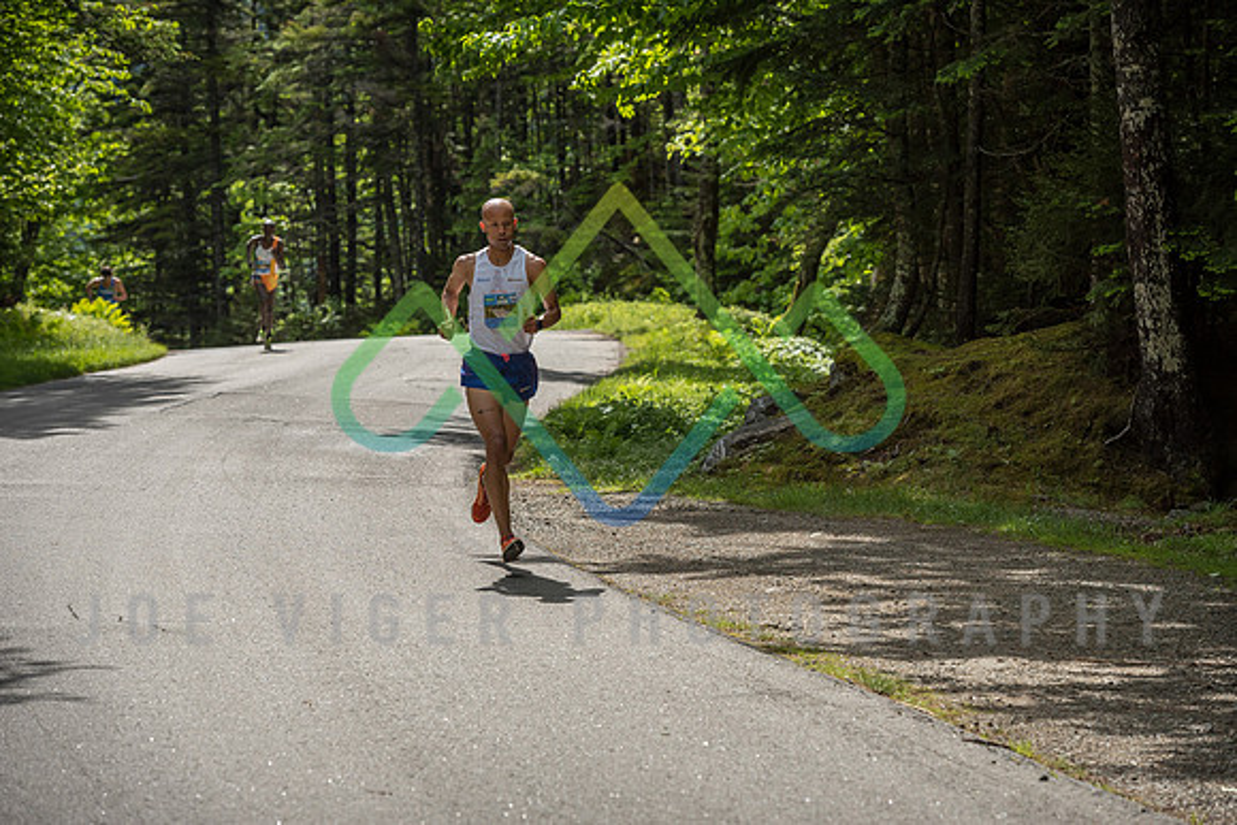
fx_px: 4468
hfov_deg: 15.8
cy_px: 412
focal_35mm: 130
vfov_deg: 10.6
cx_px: 618
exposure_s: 1/2500
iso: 640
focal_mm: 130
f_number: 5.6
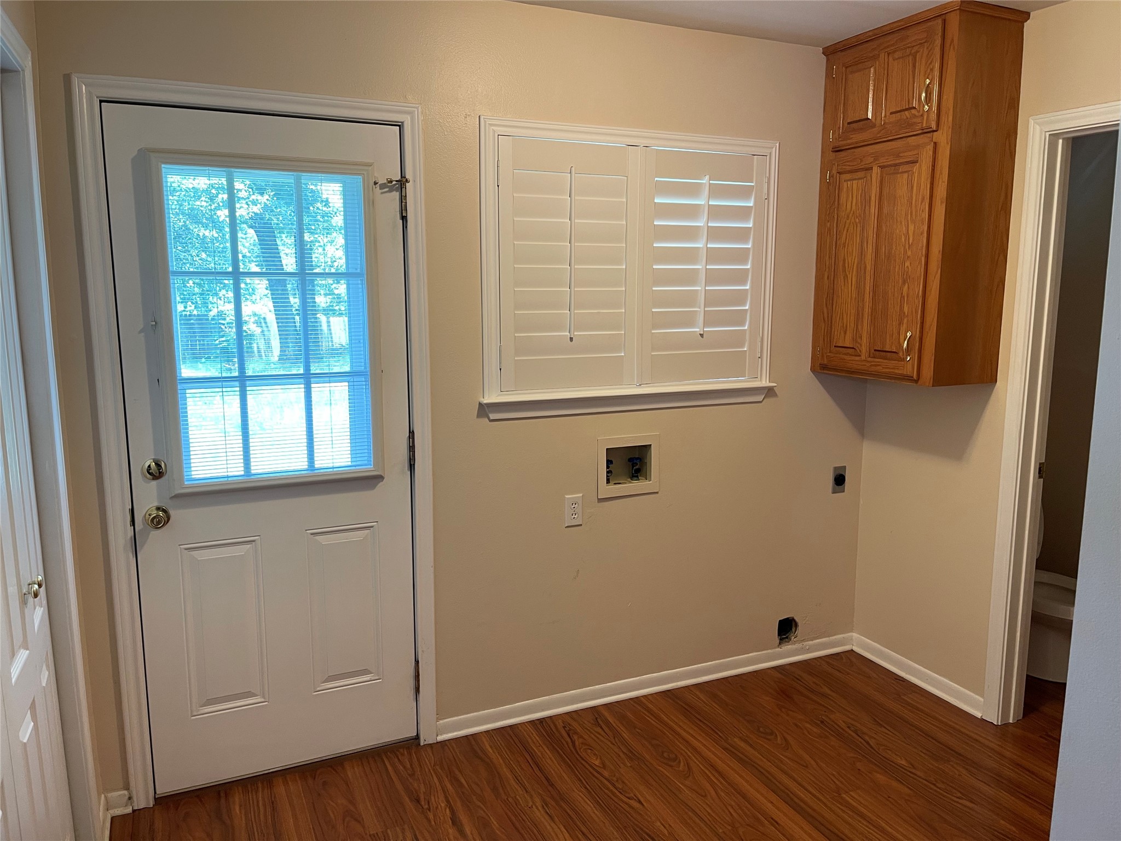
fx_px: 810
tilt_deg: -9.7
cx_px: 560
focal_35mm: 25
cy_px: 420
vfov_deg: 54.9
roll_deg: -0.8
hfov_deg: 69.4
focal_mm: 5.1
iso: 100
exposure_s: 1/60
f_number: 1.6
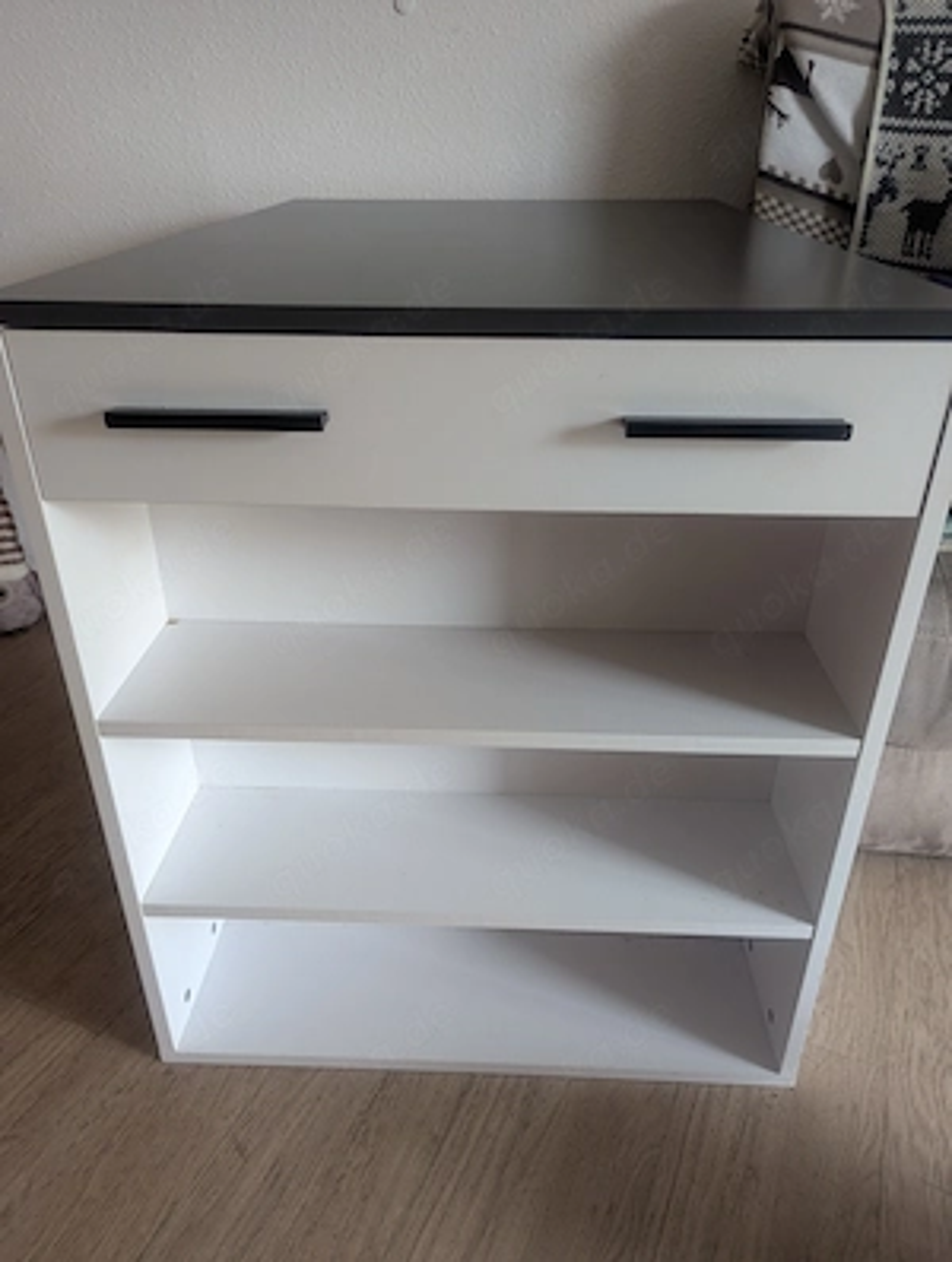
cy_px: 631
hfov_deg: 57.0
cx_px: 476
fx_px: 877
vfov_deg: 71.5
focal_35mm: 24
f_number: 1.85
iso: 124
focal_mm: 6.81
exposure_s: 1/23.8
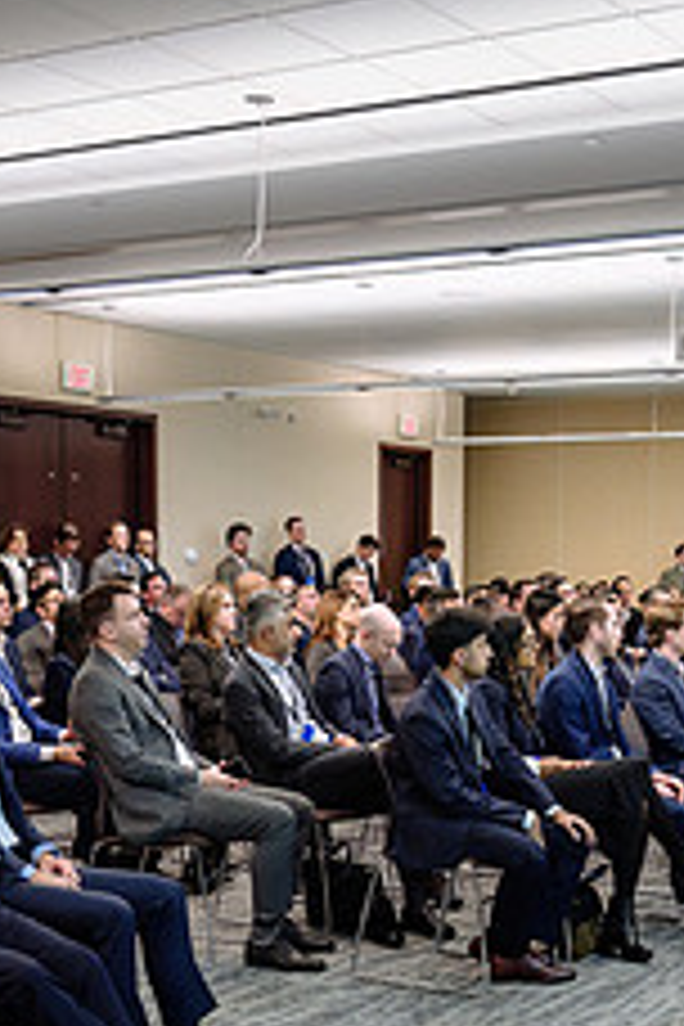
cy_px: 727
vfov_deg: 32.5
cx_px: 549
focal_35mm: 61
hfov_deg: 22.0
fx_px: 1738
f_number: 2.8
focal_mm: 24
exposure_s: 1/125
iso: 800
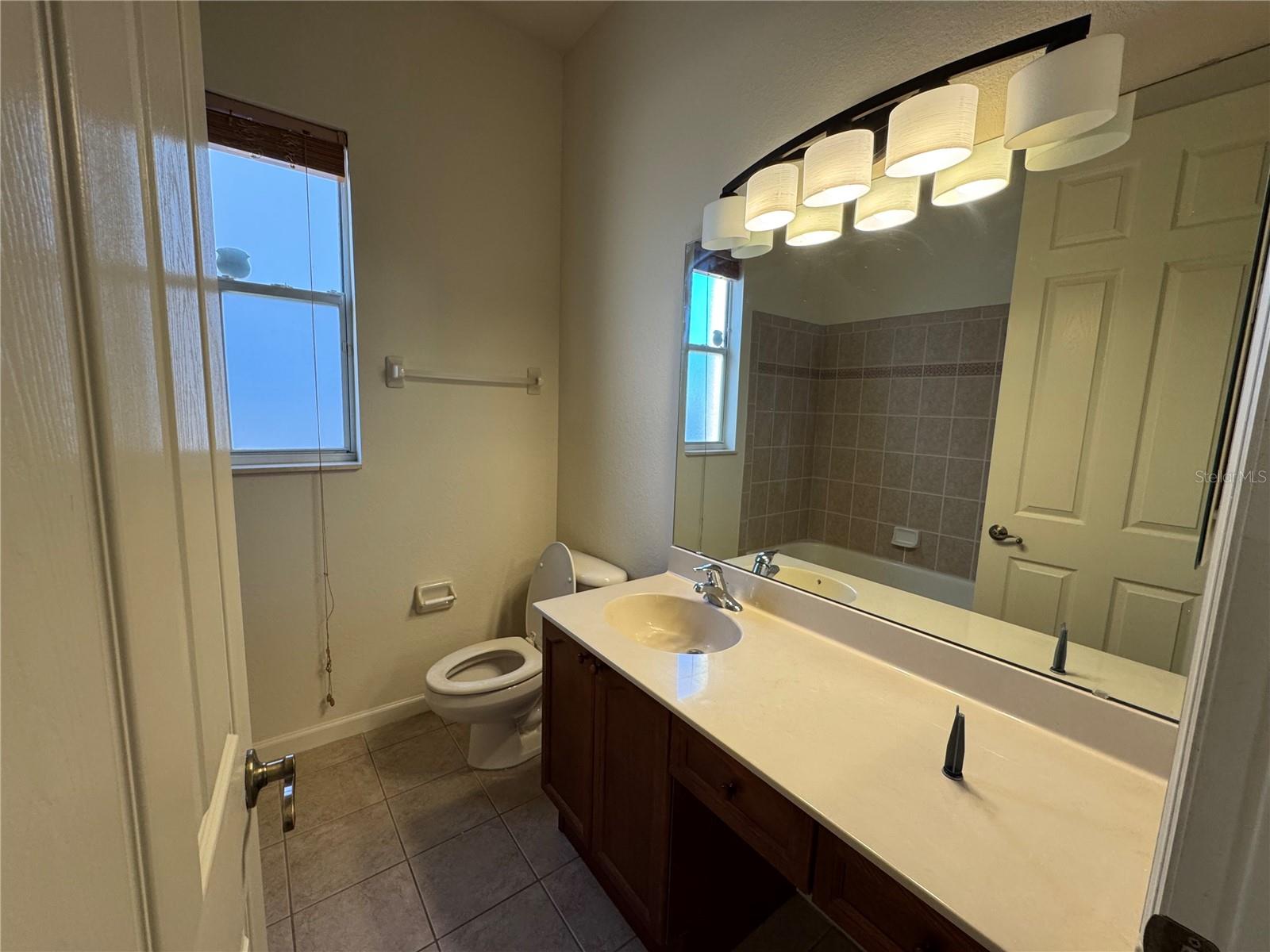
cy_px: 476
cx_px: 635
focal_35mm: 14
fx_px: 514
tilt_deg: -8.5
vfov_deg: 85.7
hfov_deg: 102.1
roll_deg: -1.8
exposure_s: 1/120
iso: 200
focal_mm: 2.22
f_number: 2.2
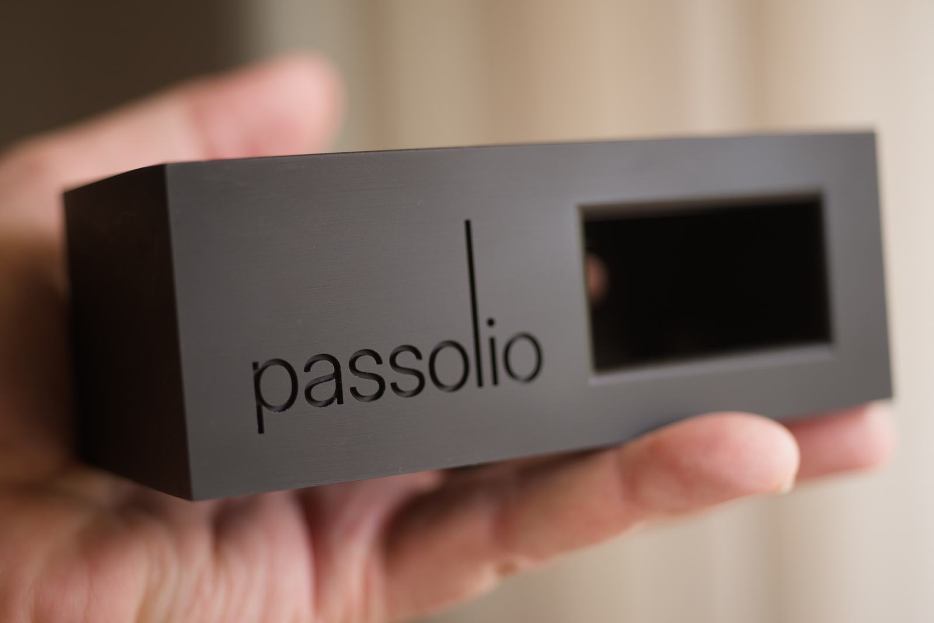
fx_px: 1427
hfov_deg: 36.2
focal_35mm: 55
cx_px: 467
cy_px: 312
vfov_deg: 24.6
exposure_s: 1/100
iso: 400
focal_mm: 55
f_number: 2.8
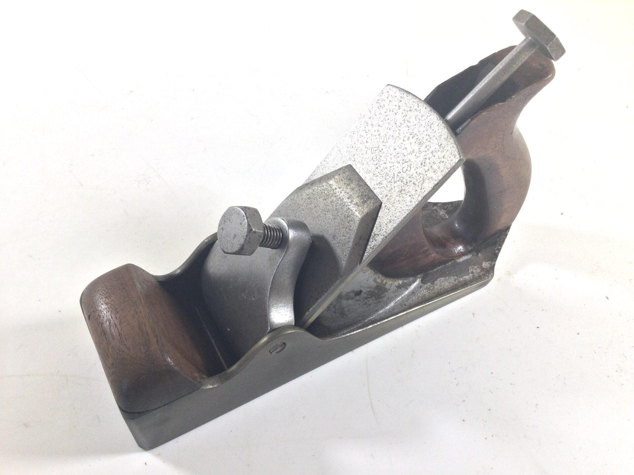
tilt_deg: -50.8
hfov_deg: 58.4
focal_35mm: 31
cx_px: 317
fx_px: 568
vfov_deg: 45.4
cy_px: 238
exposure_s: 1/100
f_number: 2.4
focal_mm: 3.3
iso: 40
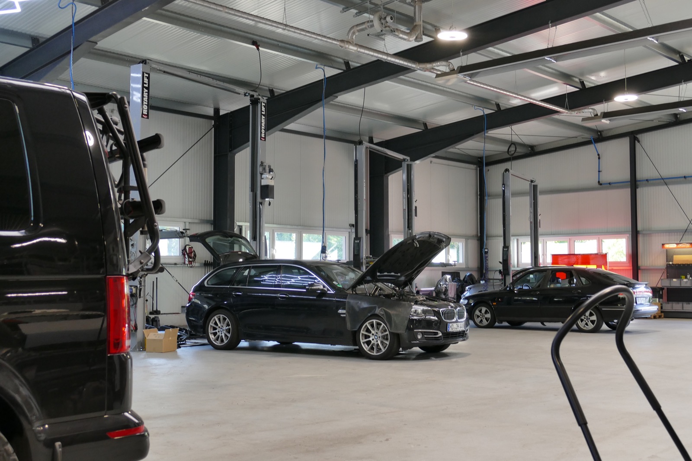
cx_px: 346
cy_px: 230
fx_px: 826
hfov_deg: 45.4
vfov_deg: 31.2
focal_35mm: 43
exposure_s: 1/80
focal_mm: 15.76
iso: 320
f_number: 3.2
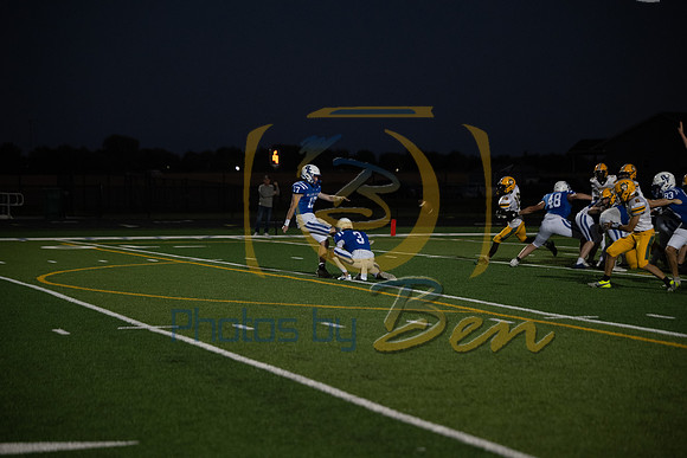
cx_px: 344
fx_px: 1985
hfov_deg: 19.6
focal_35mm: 104
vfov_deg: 13.2
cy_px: 229
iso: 2500
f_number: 2.8
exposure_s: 1/1250
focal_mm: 104
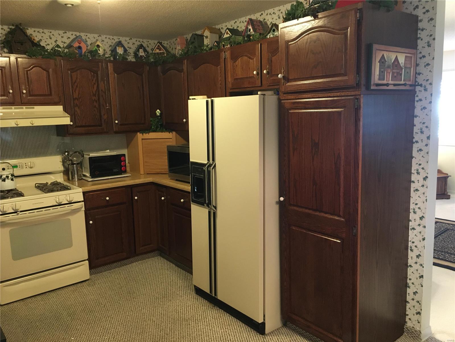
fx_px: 381
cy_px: 171
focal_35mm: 29
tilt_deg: -8.5
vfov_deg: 48.2
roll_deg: +1.5
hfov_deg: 61.7
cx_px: 228
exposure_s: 1/20
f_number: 2.2
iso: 200
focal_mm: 4.15
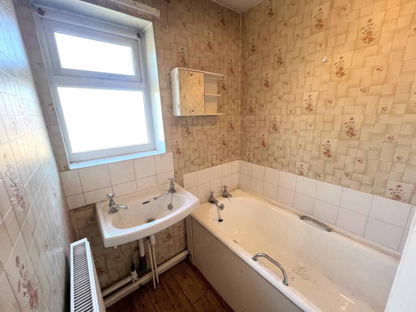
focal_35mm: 13
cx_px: 208
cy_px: 156
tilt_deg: -14.9
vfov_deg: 89.9
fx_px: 156
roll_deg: +2.0
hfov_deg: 106.2
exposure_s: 1/100
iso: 125
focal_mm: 1.57
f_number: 1.8
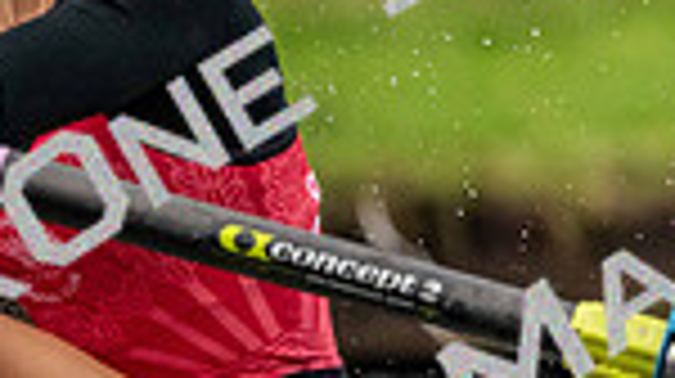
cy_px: -25
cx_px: 1066
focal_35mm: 1624
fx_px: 29036
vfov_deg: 0.7
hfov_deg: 1.3
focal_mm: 400
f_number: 4.5
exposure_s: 1/2000
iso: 4000
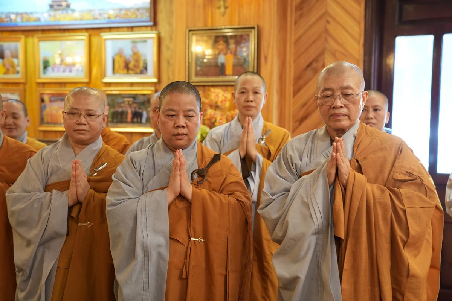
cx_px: 226
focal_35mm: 52
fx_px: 653
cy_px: 150
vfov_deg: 26.0
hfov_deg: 38.2
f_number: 2.8
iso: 1600
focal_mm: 52
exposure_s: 1/60
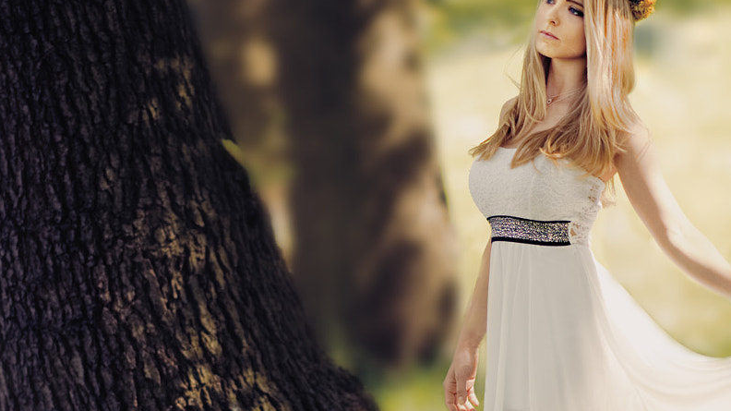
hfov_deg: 12.0
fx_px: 3488
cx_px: 330
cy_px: 329
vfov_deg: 6.7
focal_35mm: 180
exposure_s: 1/1250
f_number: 1.4
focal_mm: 85
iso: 100
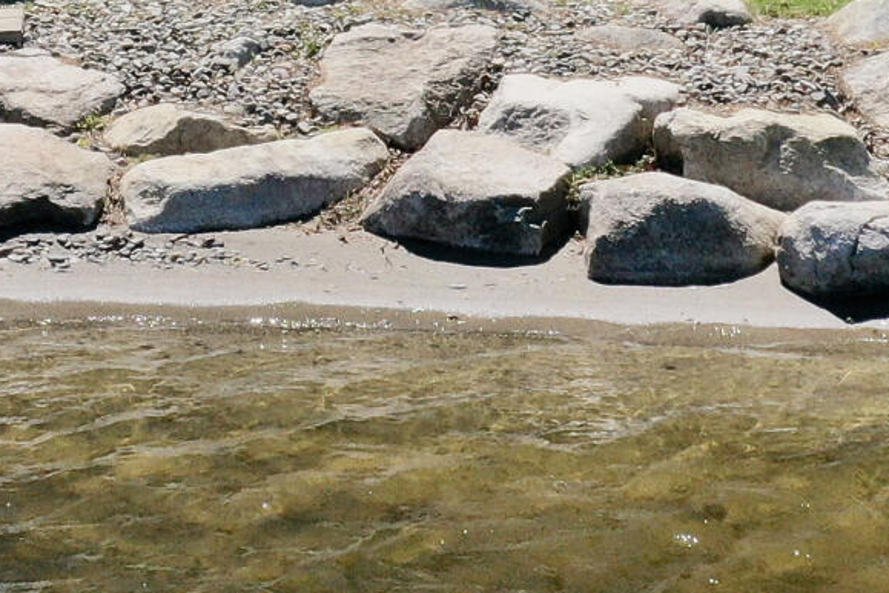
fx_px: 3580
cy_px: -859
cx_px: -150
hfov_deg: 13.8
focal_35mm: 145
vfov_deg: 8.6
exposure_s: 1/640
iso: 100
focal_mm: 10.26
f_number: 6.3
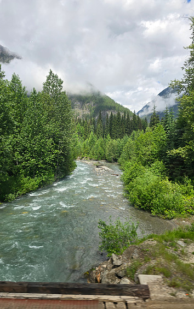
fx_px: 211
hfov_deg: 49.2
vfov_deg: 72.5
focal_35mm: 25
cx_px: 85
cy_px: 154
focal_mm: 6.3
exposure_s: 1/253
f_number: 1.7
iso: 12
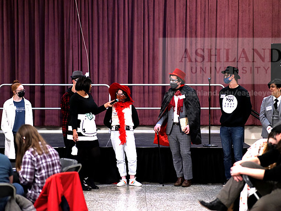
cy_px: 105
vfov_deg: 15.9
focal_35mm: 93
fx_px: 755
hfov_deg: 21.1
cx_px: 142
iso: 2500
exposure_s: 1/125
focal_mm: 85
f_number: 1.8
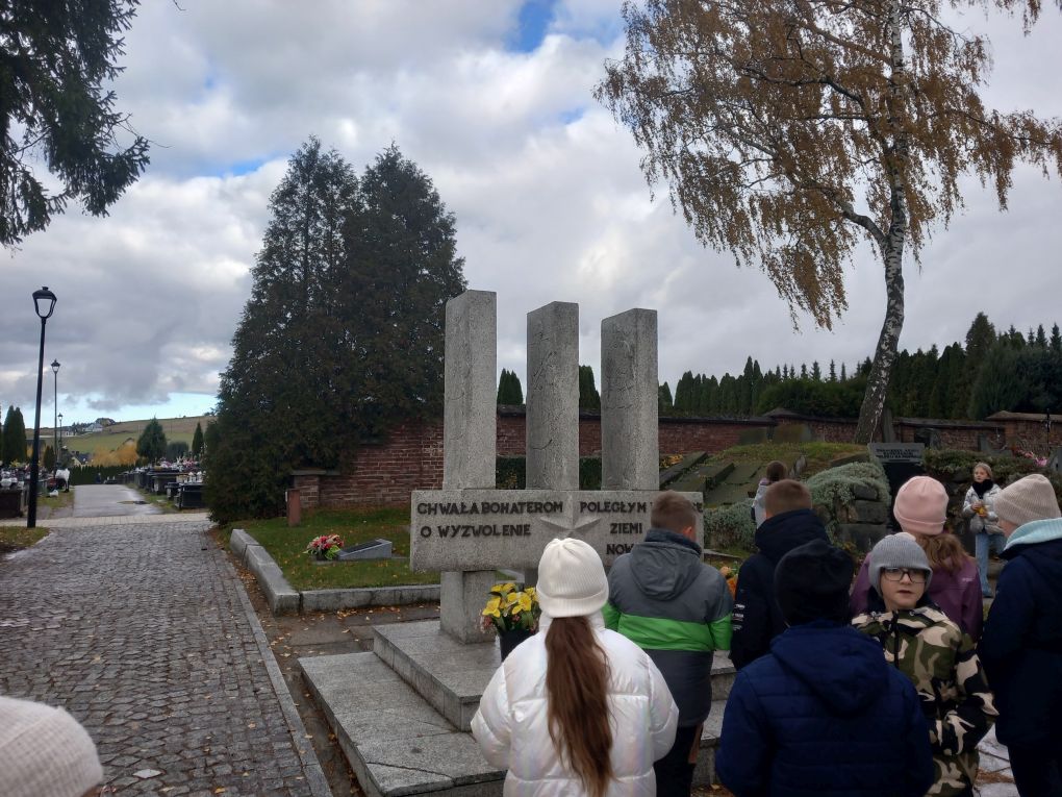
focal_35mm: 27
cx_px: 531
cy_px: 398
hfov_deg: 65.3
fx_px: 828
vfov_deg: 51.4
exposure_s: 1/177
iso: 20
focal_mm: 4
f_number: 1.8
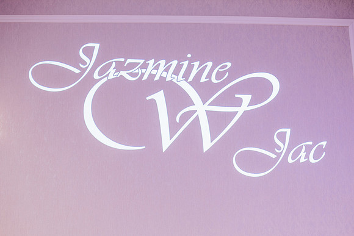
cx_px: 186
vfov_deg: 23.6
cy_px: 136
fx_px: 566
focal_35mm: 58
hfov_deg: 34.7
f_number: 2.5
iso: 400
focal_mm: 50
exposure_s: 1/50
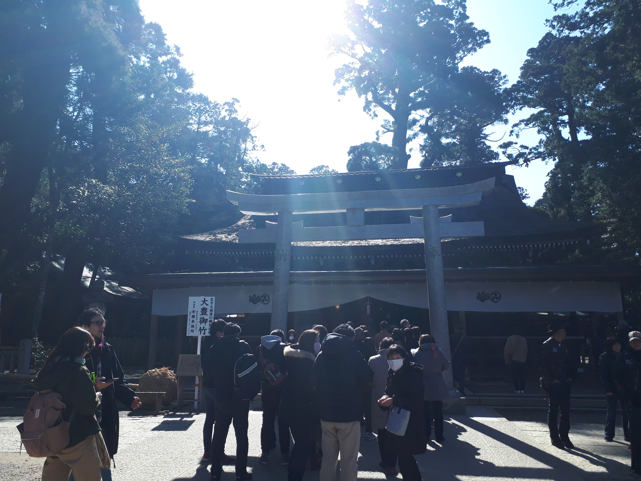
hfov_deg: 65.3
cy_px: 240
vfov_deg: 51.4
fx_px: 500
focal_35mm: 27
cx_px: 320
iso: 40
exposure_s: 1/943
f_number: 1.9
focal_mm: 3.6
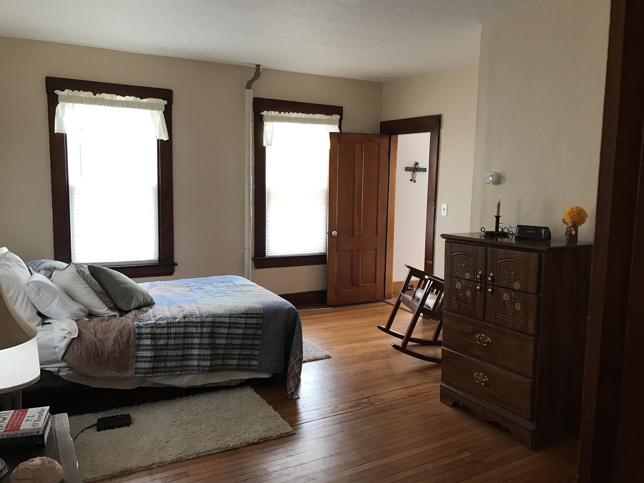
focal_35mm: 28
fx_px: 521
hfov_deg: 63.4
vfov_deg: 49.7
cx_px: 322
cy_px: 242
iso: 40
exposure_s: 1/20
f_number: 1.8
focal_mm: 3.99
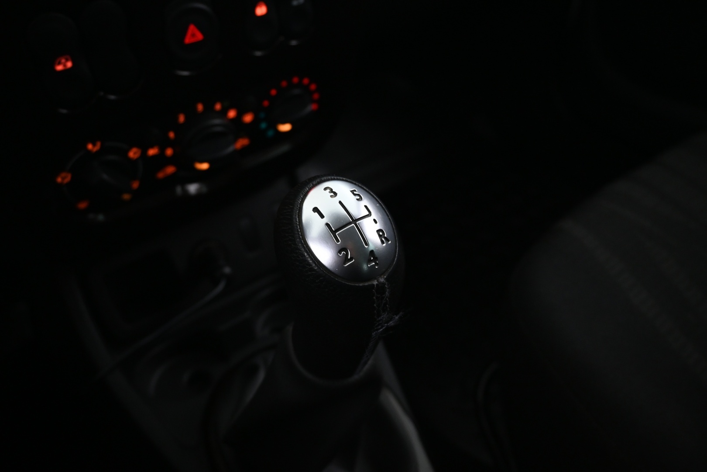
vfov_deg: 43.6
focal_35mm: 30
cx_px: 354
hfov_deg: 61.9
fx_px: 589
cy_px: 236
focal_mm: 20
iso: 1600
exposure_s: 1/10
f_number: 4.5
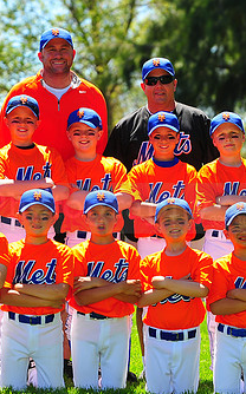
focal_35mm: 186
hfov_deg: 7.0
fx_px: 2000
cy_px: 198
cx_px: 66
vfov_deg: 11.3
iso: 200
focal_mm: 105
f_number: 4
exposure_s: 1/800
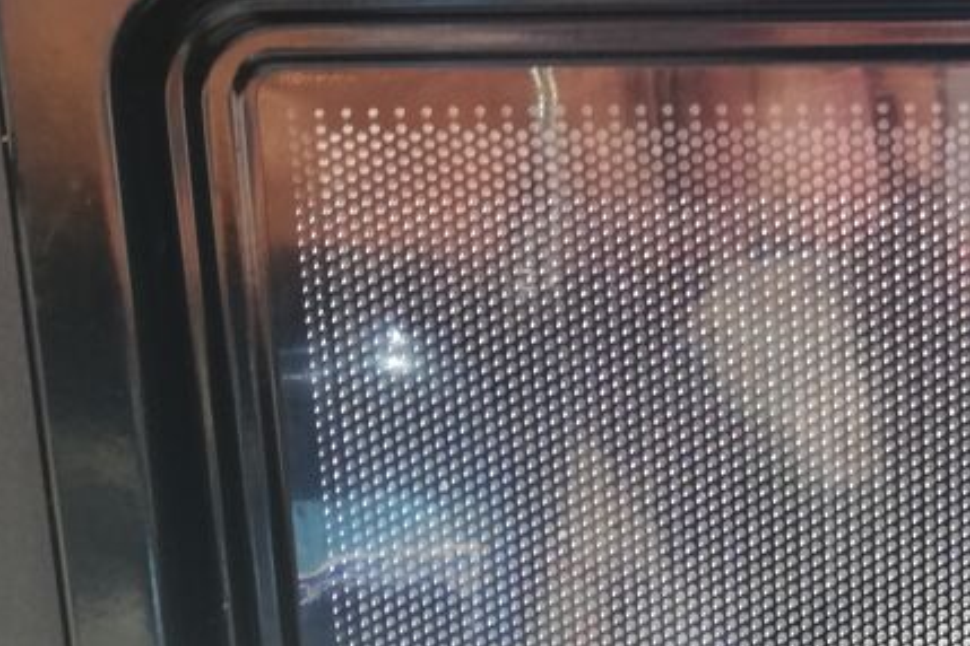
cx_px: 968
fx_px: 1697
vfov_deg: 21.4
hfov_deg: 29.8
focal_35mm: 63
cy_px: 468
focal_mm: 3.81
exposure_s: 1/105
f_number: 2.2
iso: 50
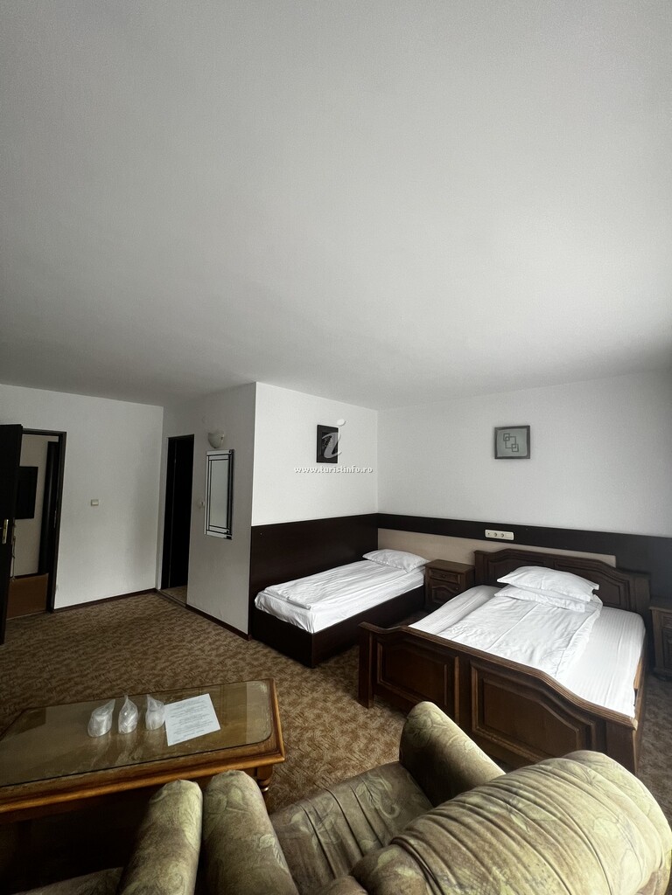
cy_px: 448
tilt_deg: +6.0
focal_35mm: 13
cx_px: 336
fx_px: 336
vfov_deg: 106.2
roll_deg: +0.0
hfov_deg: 89.9
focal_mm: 1.57
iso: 64
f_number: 1.8
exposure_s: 1/99
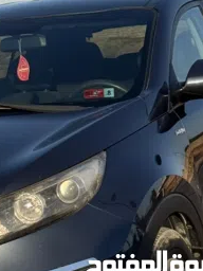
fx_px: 938
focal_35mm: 120
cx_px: -75
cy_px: 97
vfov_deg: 16.4
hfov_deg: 11.9
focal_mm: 6.76
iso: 64
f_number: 1.78
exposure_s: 1/3096
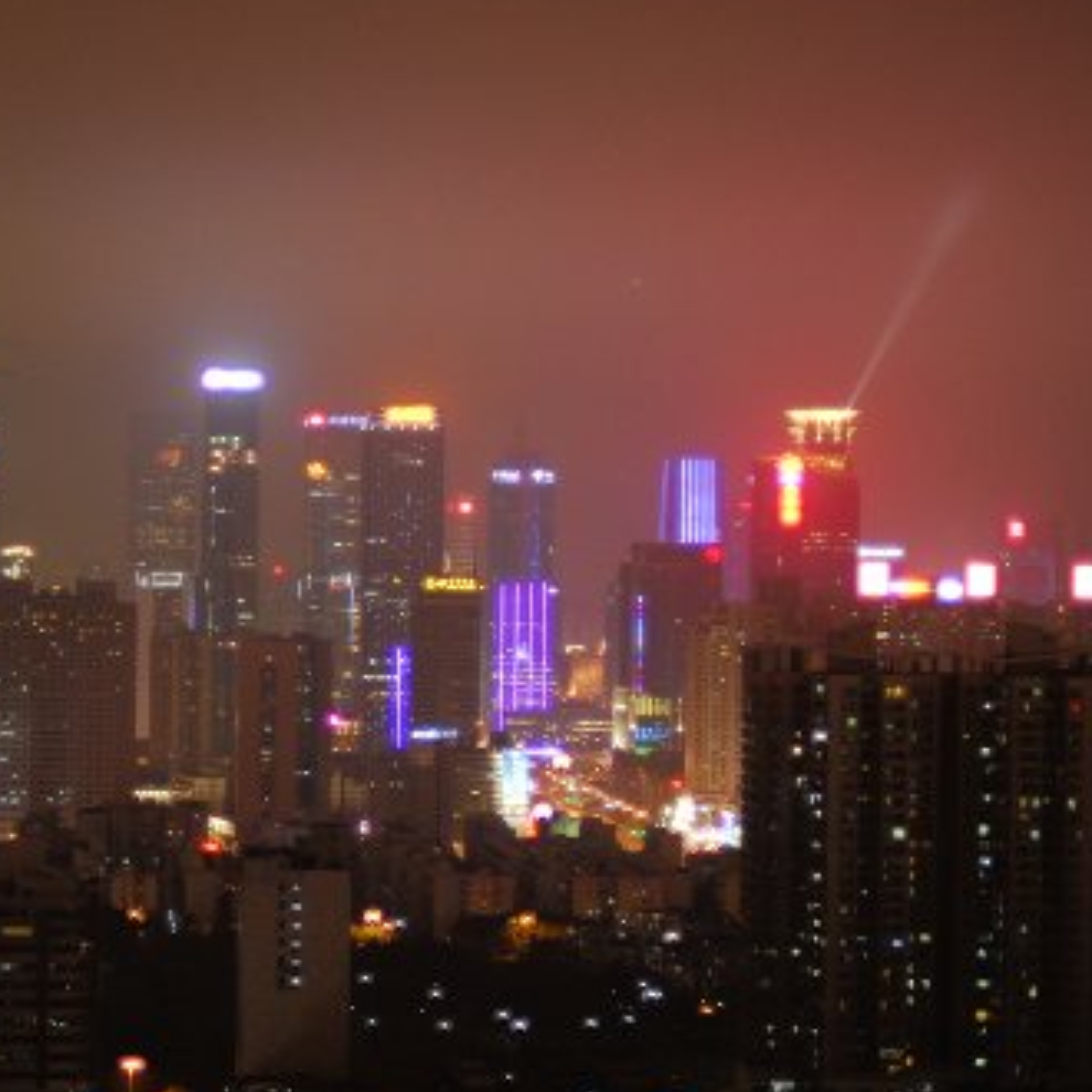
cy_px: 569
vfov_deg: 15.0
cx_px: 261
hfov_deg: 15.0
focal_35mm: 116
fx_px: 4140
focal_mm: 50
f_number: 1.4
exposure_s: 1/20
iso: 500
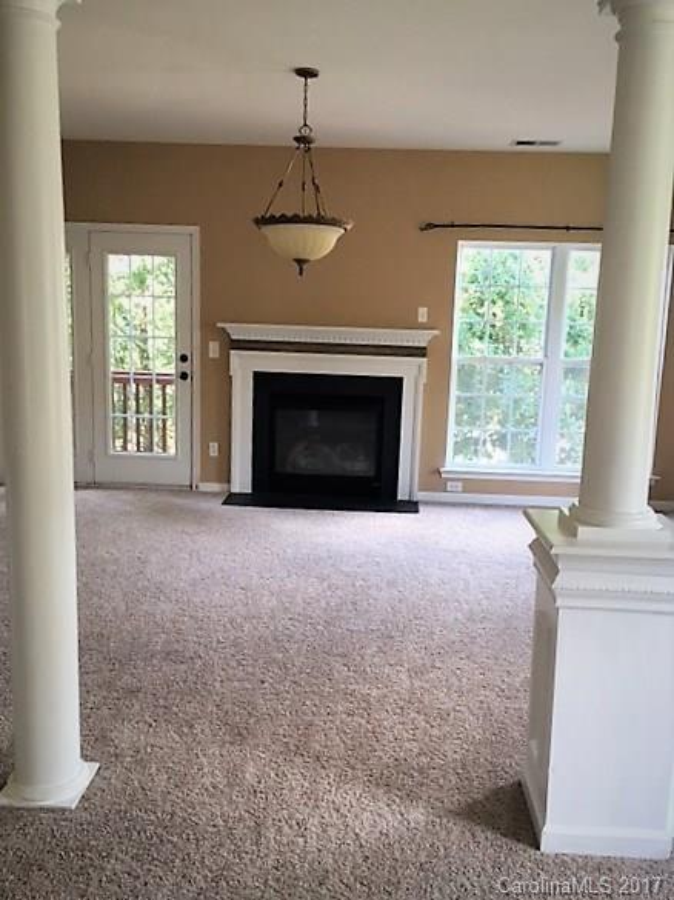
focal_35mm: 29
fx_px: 754
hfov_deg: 48.2
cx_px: 337
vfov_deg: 61.7
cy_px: 450
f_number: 2.2
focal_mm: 4.15
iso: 40
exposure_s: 1/30
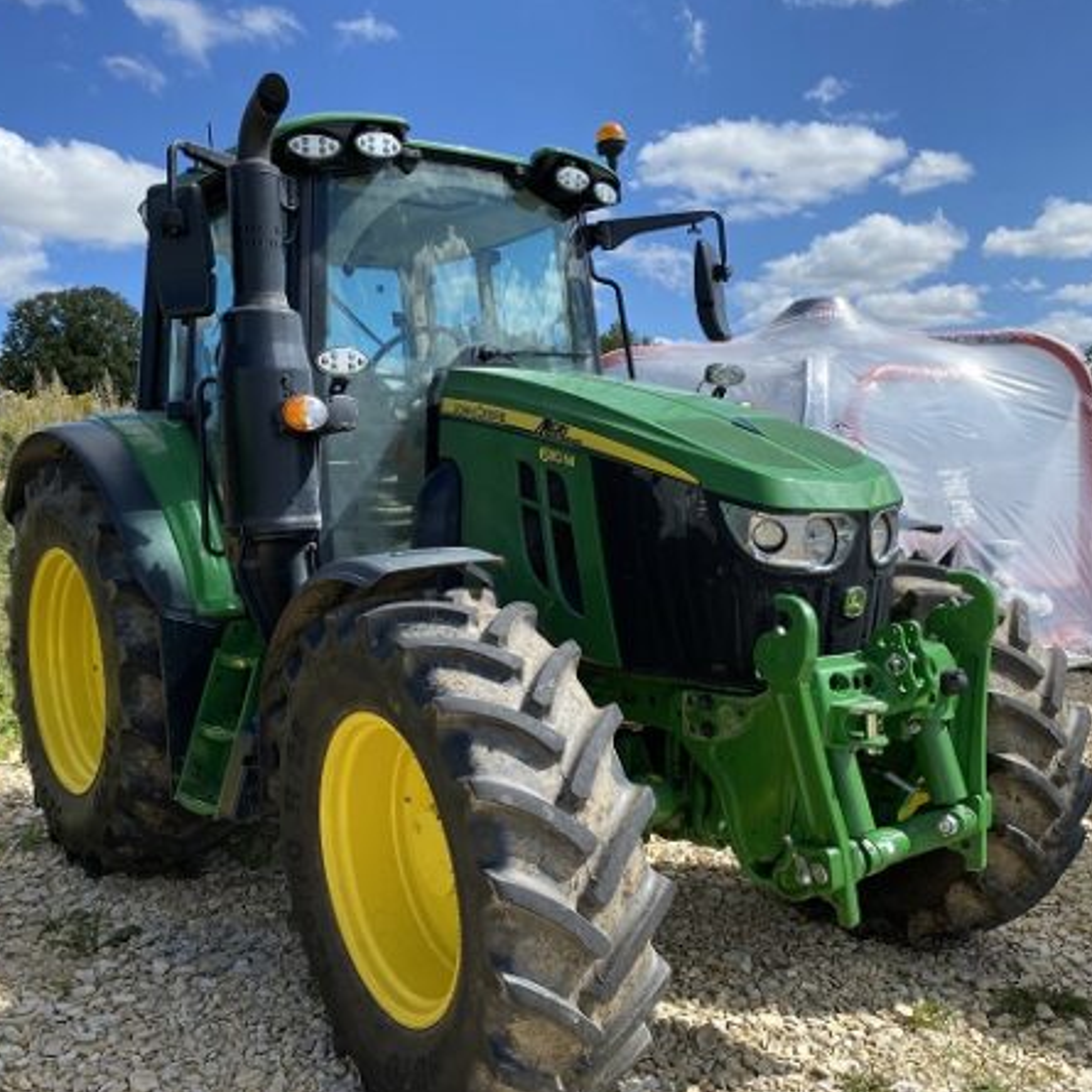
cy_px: 542
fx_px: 1106
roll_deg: +1.9
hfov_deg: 52.3
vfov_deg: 52.5
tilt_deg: -3.4
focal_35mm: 31
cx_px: 466
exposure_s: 1/2141
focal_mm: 4.25
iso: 32
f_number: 1.8
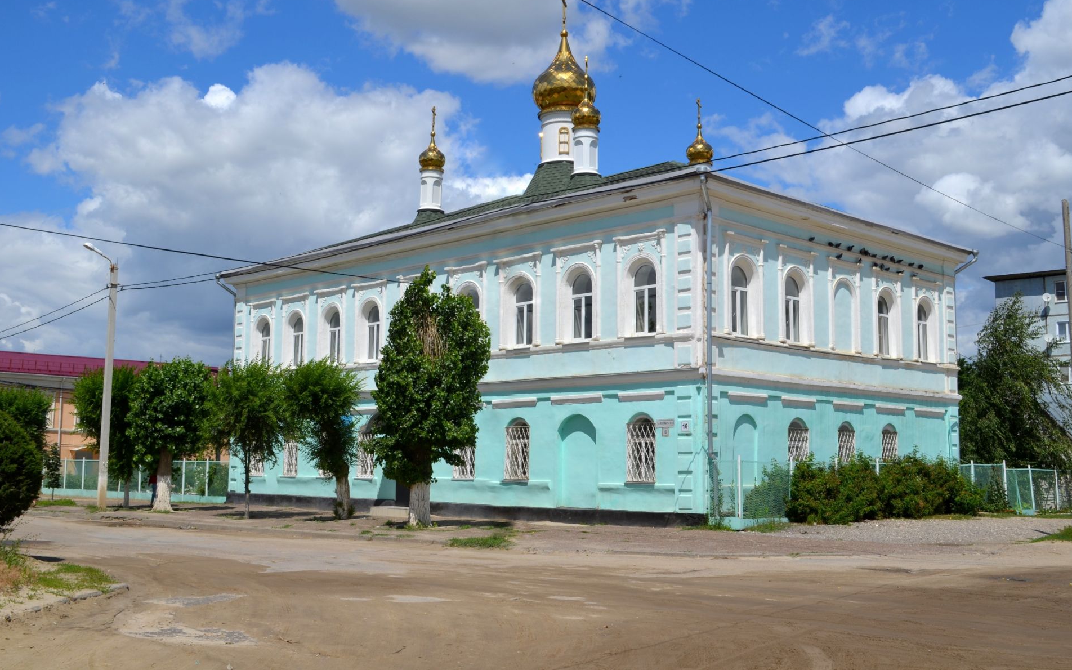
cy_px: 313
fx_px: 1169
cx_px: 538
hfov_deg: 49.3
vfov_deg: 32.0
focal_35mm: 40
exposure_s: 1/400
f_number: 10
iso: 100
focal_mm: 26
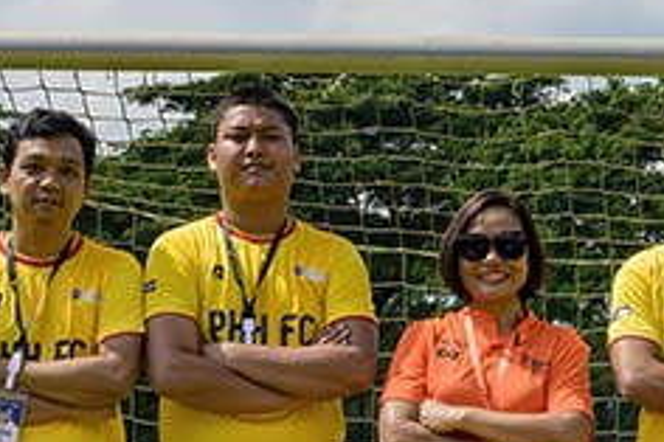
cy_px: 321
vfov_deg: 8.0
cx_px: 712
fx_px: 3152
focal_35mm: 171
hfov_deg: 11.9
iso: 250
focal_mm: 42
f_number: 8
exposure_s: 1/640
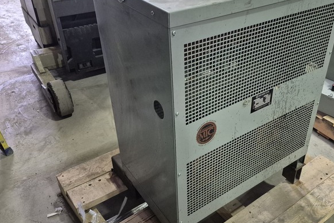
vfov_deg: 40.0
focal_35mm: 33
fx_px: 306
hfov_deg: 56.4
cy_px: 104
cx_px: 211
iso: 1000
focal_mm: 5.4
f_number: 1.8
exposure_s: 1/60
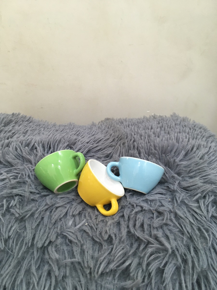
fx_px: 242
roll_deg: -2.6
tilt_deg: -34.7
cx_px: 108
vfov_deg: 61.7
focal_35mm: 29
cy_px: 145
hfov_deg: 48.2
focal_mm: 4.15
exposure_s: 1/33
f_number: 2.2
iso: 125
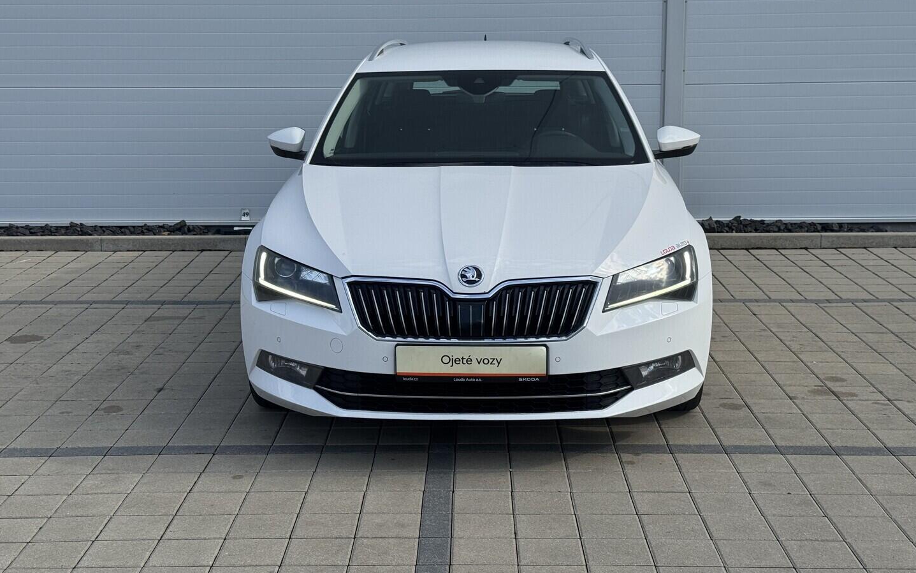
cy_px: 246
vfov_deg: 25.3
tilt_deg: -8.2
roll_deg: +0.2
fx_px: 1273
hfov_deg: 39.6
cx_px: 458
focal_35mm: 51
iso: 64
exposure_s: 1/2959
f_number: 1.78
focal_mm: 6.76
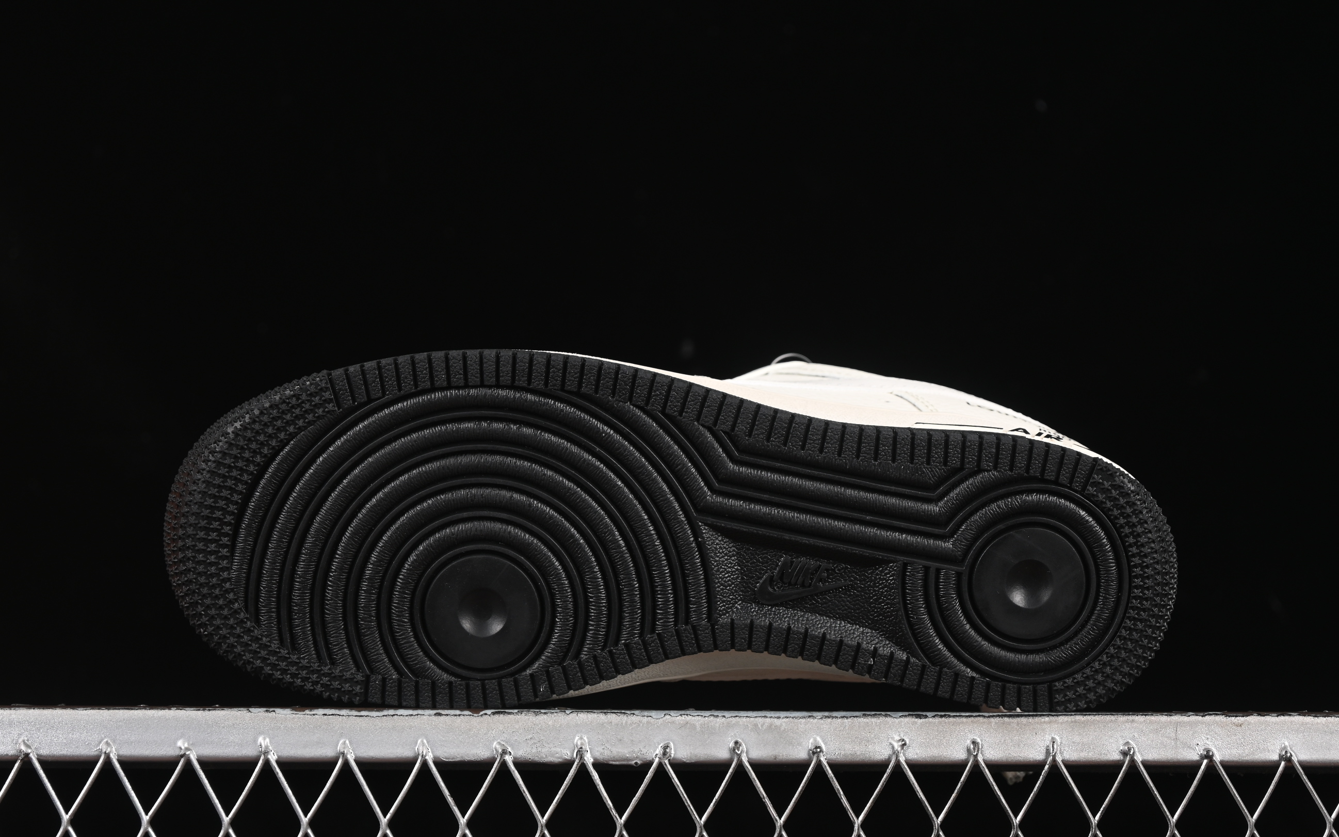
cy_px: 408
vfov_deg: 15.9
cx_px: 677
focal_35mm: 82
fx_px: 2992
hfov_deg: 25.2
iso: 160
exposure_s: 1/60
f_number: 6.3
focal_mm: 50
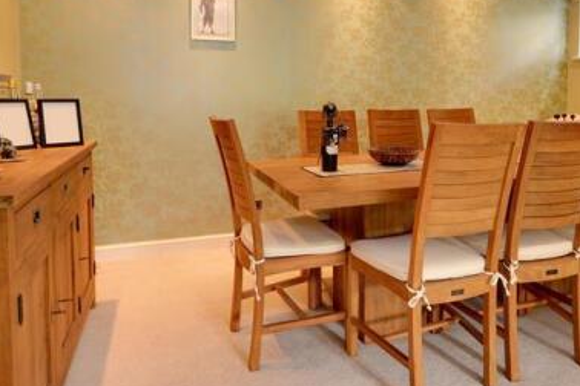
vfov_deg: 48.4
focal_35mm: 26
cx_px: 328
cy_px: 117
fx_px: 419
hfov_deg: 69.1
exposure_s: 1
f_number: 11
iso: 200
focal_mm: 10
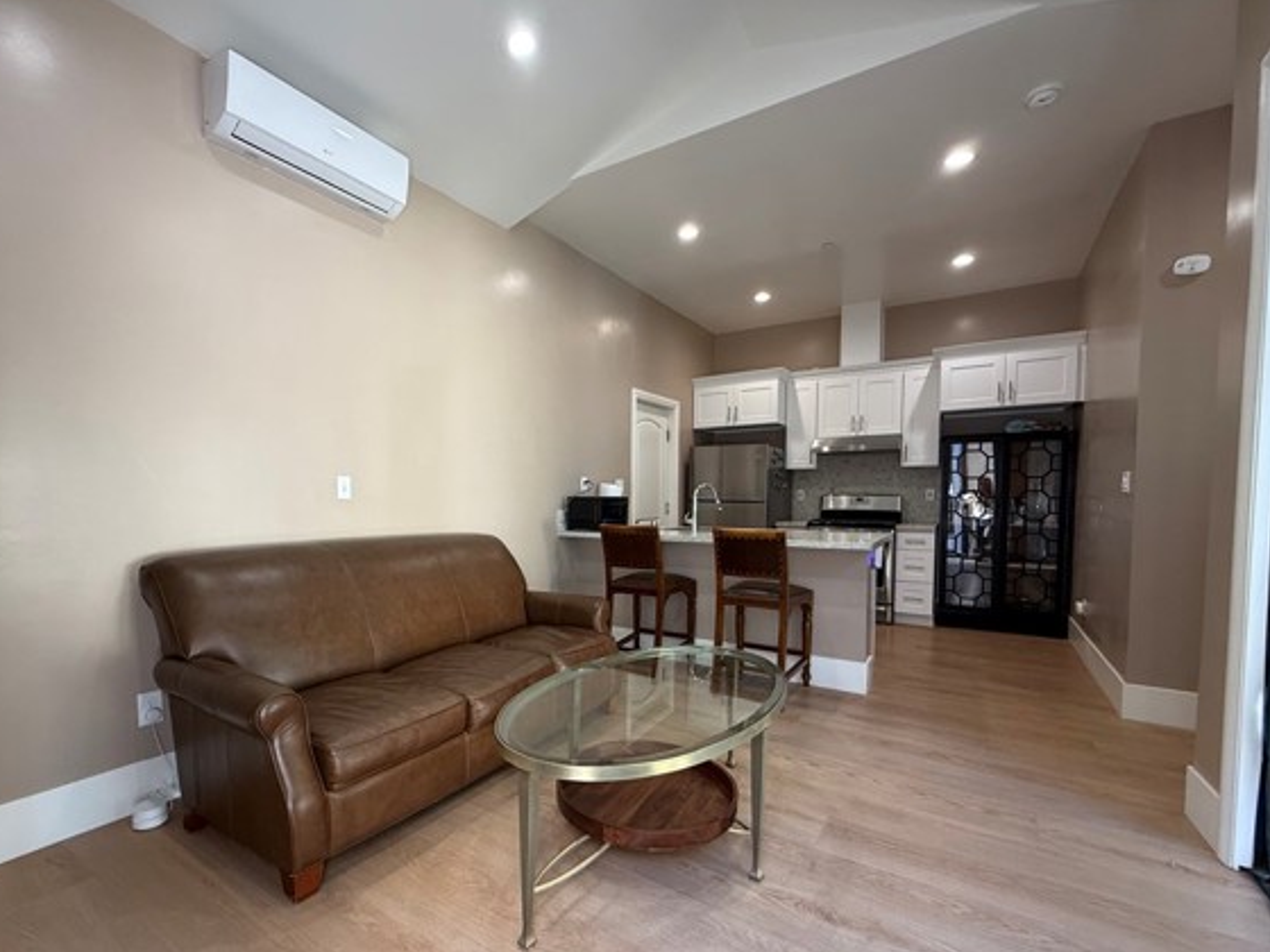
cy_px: 524
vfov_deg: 77.9
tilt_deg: -2.4
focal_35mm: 16
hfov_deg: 94.3
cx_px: 583
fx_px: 587
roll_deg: +0.0
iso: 250
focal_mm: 2.22
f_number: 2.2
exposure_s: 1/120
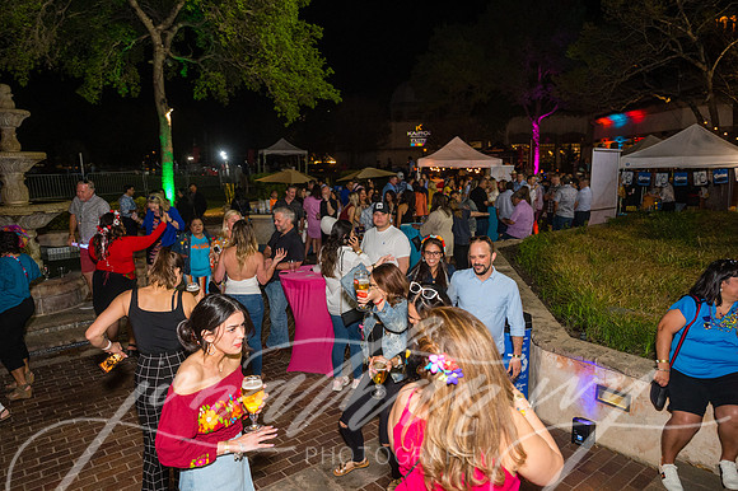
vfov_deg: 53.1
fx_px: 492
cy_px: 246
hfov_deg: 73.8
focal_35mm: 24
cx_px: 369
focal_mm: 24
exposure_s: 1/160
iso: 4000
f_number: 3.5
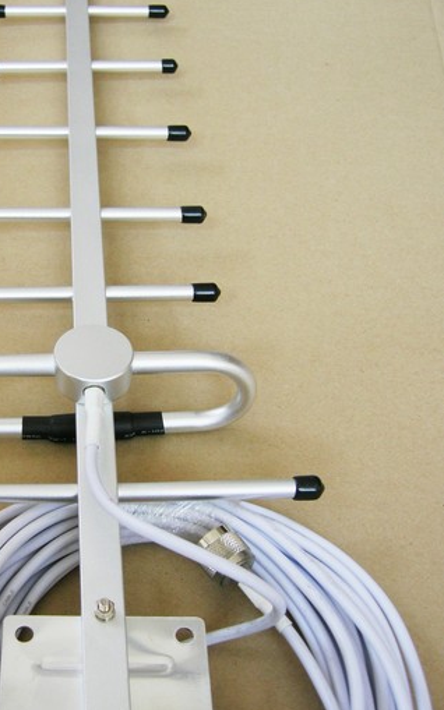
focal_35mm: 50
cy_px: 356
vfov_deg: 40.3
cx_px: 99
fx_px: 968
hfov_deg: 25.4
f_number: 2.7
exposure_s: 1/60
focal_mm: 7.5
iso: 64
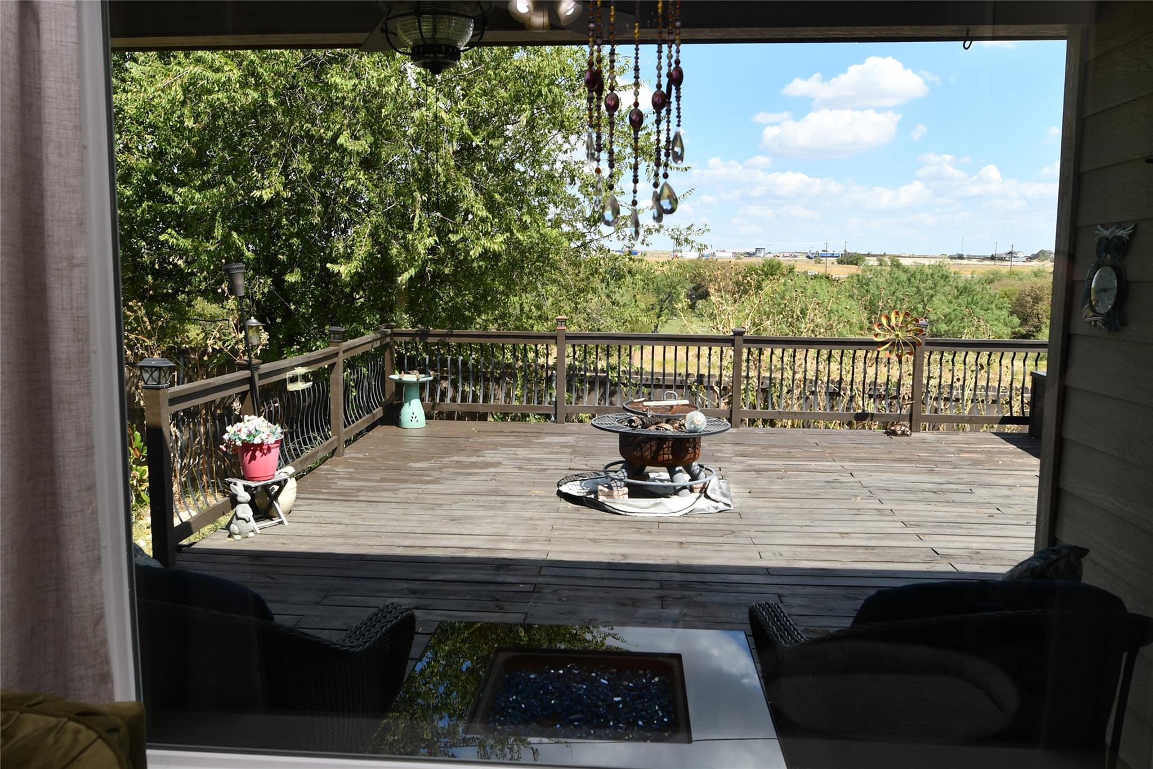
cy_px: 384
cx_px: 576
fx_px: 897
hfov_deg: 65.5
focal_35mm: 28
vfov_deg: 46.4
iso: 125
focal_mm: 14
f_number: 7.1
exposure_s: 1/200
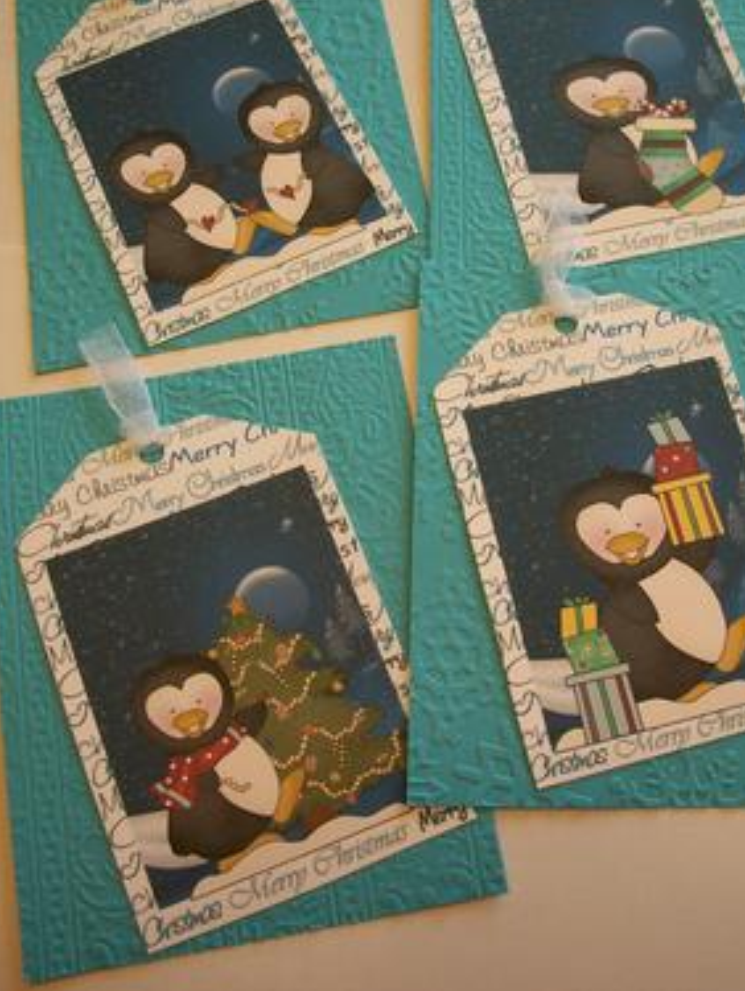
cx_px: 425
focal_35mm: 42
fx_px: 1203
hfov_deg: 34.3
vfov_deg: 44.5
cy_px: 399
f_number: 3.1
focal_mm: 6.3
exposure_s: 1/100
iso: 80
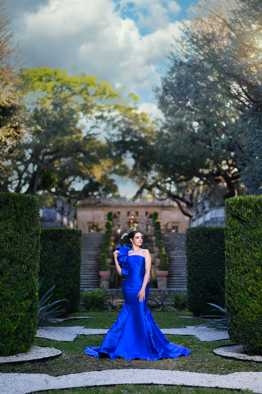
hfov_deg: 27.0
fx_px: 546
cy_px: 197
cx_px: 131
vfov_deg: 39.6
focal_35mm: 50
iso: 64
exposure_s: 1/200
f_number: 1.2
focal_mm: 50
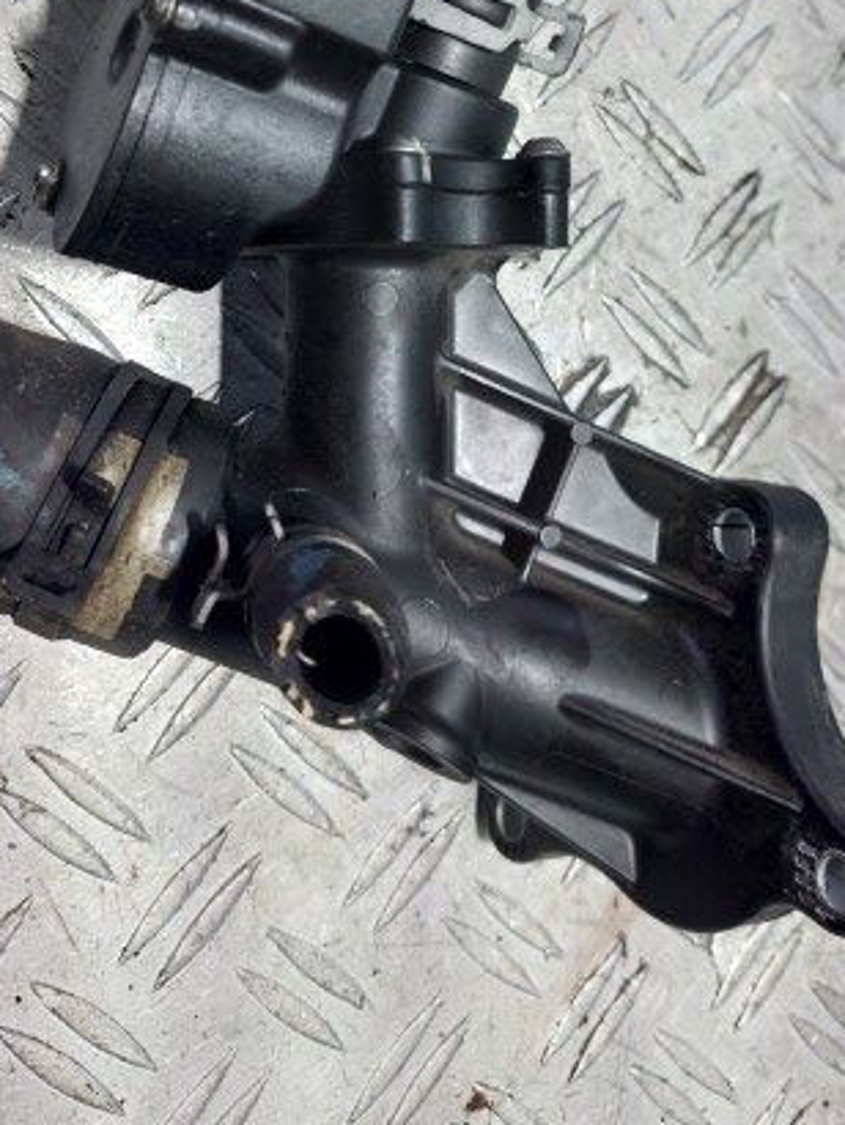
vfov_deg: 46.0
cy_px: 269
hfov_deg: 36.9
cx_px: 414
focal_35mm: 39
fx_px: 1268
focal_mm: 5.23
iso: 50
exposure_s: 1/50
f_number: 1.8
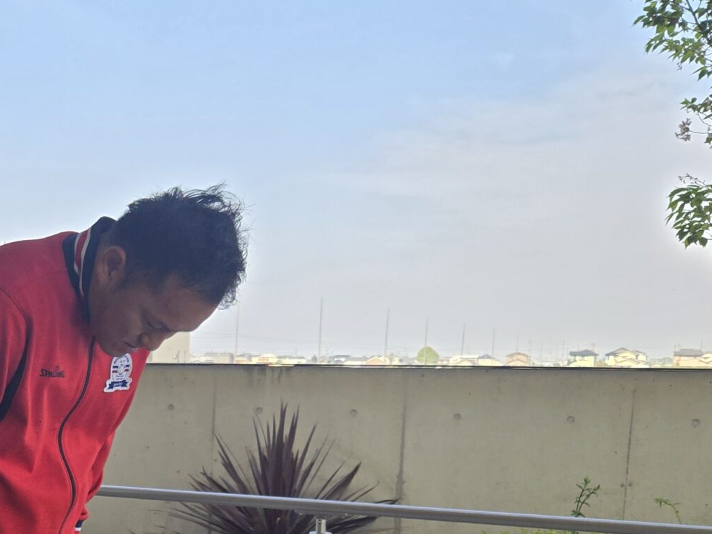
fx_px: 1193
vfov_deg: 24.1
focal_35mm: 58
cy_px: 536
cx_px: 59
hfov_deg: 31.5
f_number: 1.8
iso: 25
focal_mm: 5.4
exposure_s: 1/611
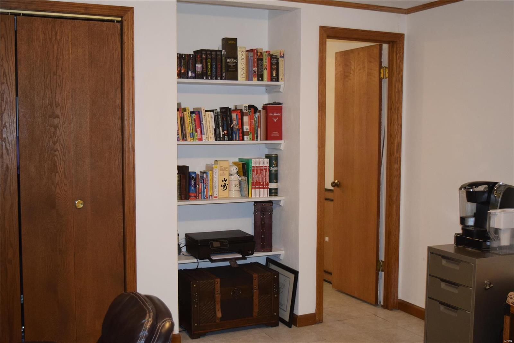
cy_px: 172
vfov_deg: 31.9
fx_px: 600
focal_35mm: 42
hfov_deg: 46.4
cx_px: 257
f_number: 4.2
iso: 1600
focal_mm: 28
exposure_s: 1/60
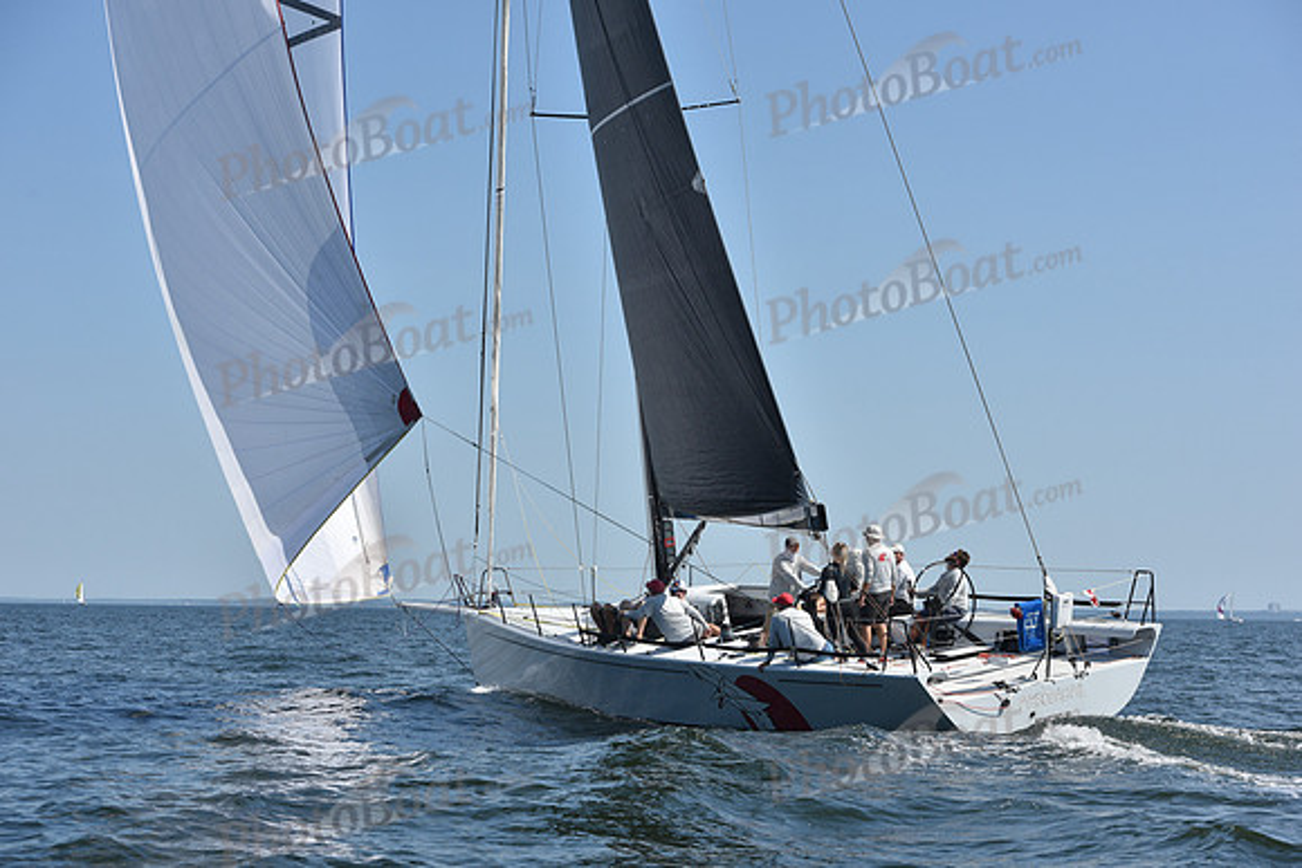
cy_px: 434
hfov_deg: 28.8
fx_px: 2532
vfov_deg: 19.5
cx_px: 651
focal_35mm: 70
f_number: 8
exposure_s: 1/1250
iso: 250
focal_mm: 70
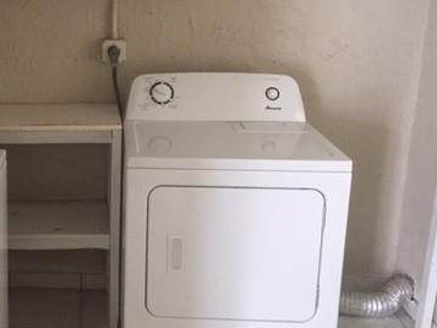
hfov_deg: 35.0
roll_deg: -1.1
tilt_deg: -13.8
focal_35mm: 52
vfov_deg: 27.9
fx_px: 657
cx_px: 58
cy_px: 115
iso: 200
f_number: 2.2
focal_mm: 4.15
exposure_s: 1/30
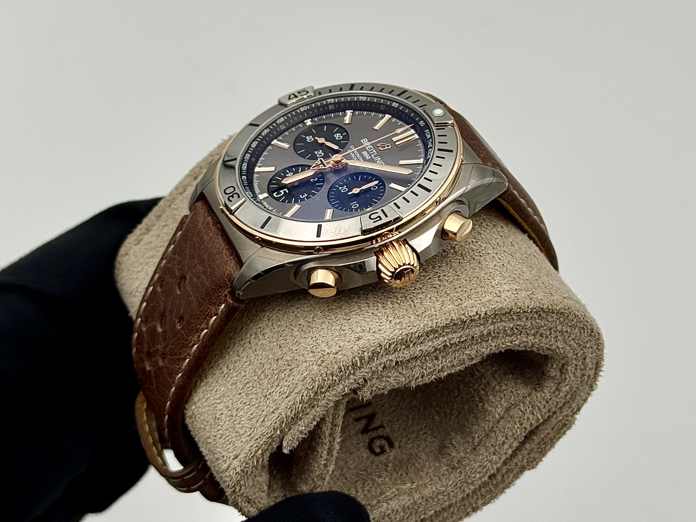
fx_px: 965
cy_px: 261
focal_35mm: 48
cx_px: 348
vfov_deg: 30.3
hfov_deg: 39.7
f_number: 1.78
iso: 64
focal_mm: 6.76
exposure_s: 1/392
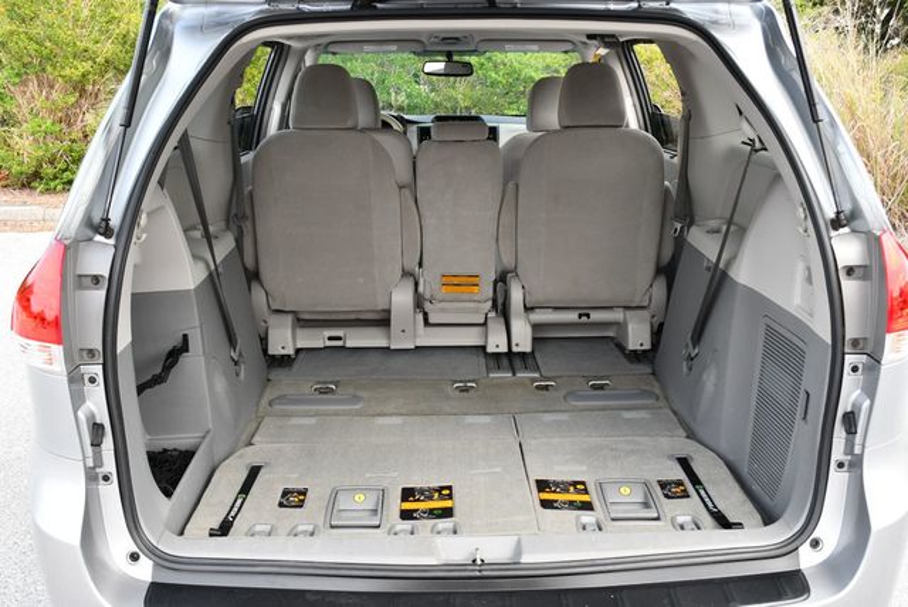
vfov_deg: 36.9
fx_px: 909
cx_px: 454
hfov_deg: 53.1
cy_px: 304
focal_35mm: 36
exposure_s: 1/250
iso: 400
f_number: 5
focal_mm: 18
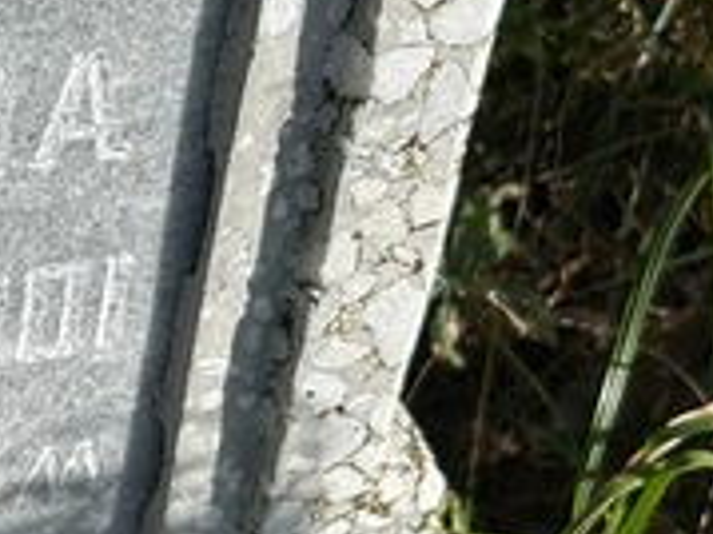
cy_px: 307
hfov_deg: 16.2
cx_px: -191
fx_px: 2388
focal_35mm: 116
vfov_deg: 12.8
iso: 50
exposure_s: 1/4831
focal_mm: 5.7
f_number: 1.5
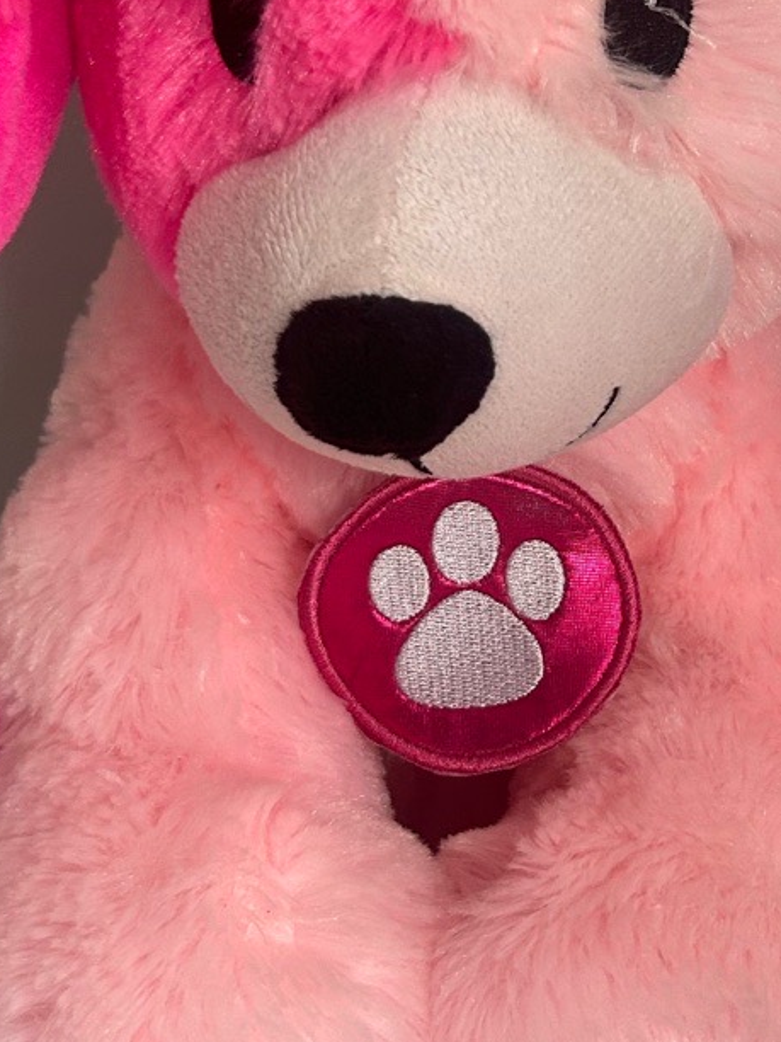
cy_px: 373
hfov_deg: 21.5
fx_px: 2046
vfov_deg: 28.4
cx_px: 507
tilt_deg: -10.9
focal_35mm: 68
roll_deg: -1.8
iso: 125
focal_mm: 5.7
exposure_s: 1/69
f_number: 1.5
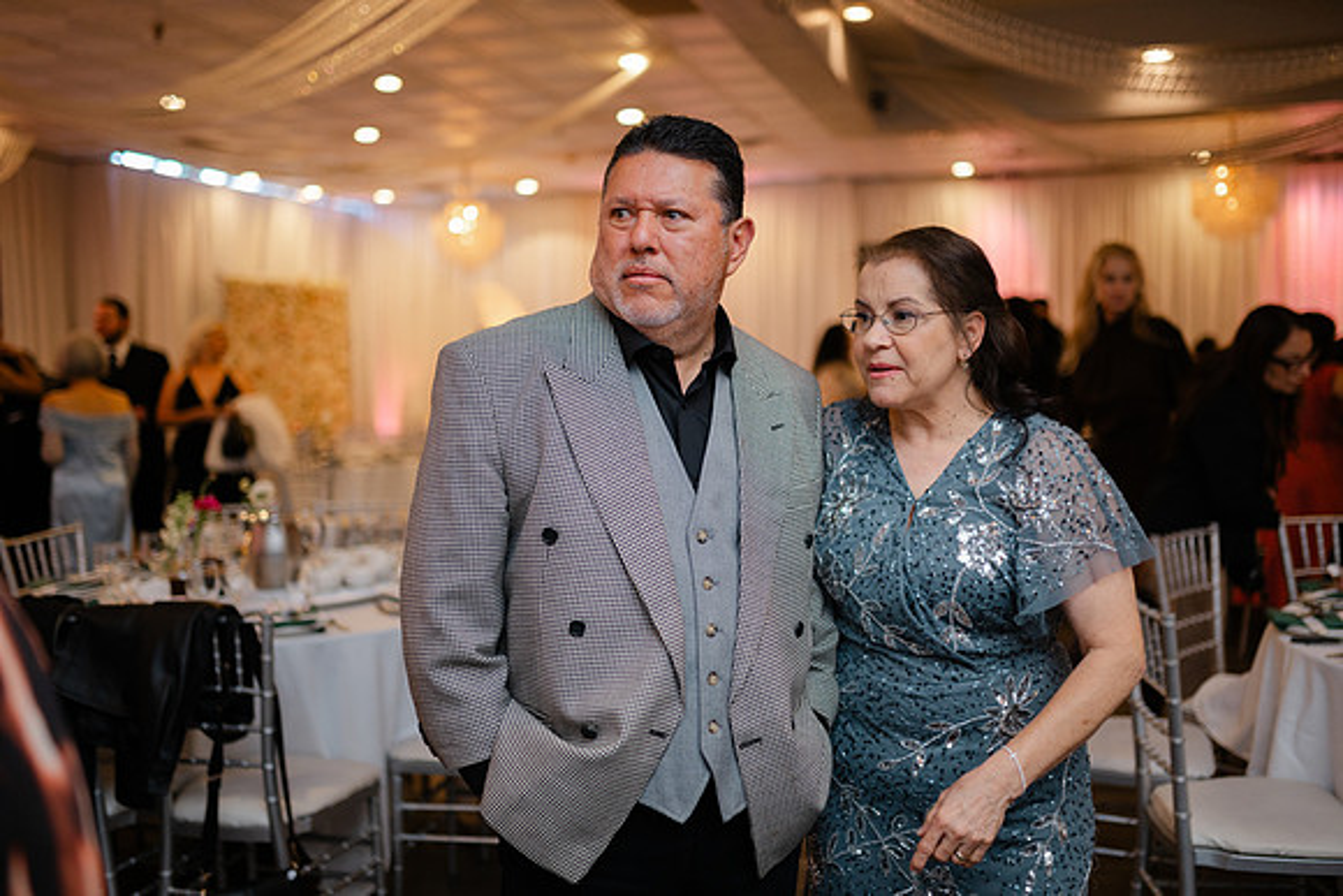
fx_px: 1306
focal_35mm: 35
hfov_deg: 54.4
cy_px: 448
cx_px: 672
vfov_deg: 37.9
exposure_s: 1/160
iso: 400
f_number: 1.4
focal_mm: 35
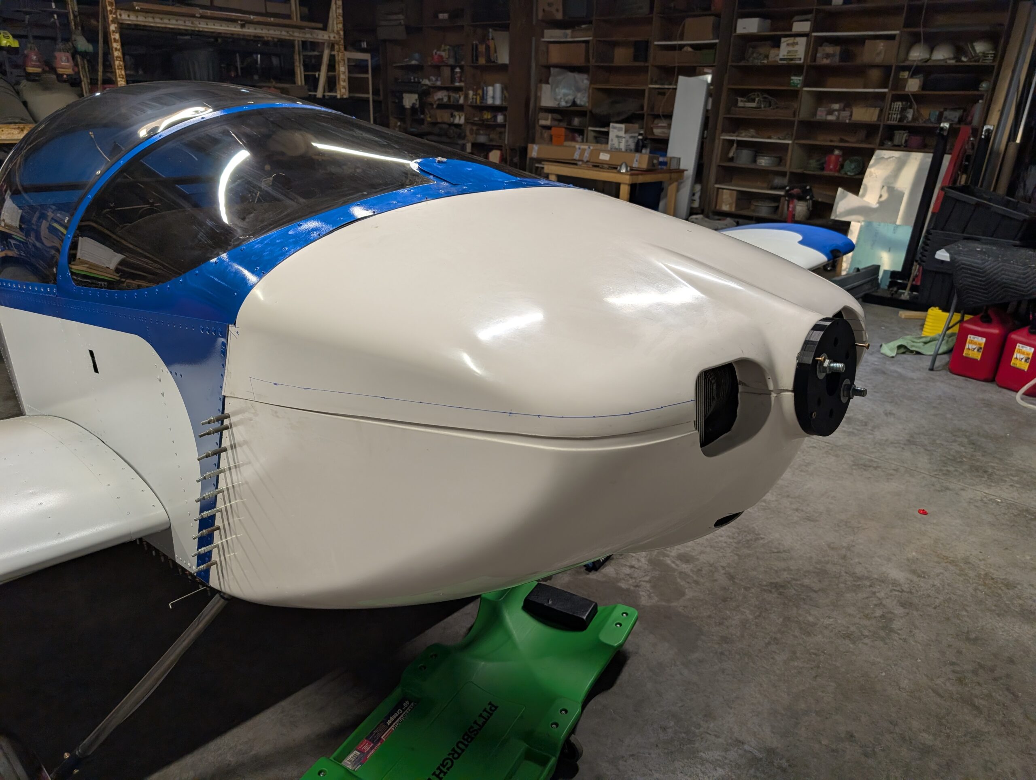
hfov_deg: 71.5
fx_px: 719
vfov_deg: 56.9
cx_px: 518
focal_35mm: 24
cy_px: 390
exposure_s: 1/120
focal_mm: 6.9
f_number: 1.68
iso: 82
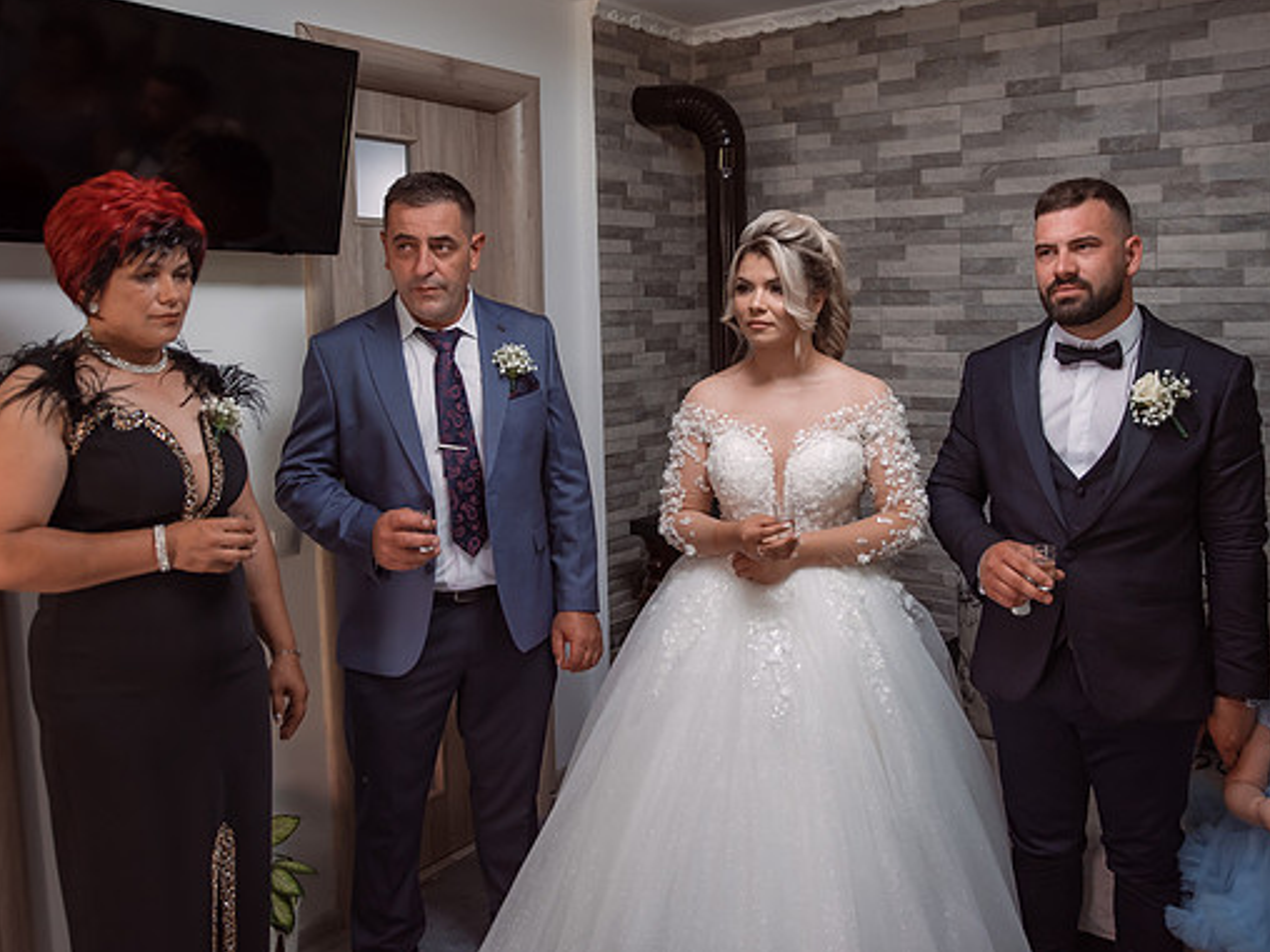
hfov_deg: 55.3
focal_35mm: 33
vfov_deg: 42.9
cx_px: 659
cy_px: 456
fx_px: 1211
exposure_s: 1/250
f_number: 2.8
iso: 1000
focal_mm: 29
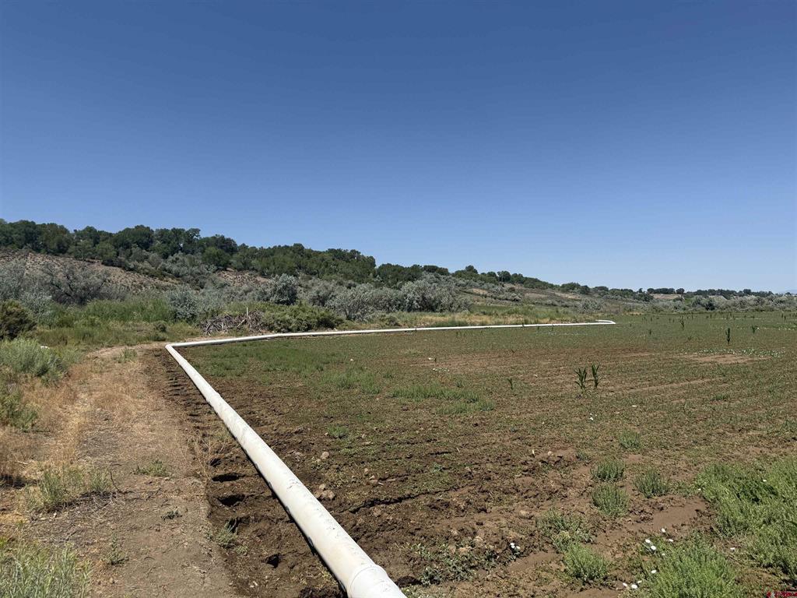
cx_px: 398
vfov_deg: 56.8
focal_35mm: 24
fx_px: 553
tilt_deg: +0.8
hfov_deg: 71.6
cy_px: 299
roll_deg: +0.2
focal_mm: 6.76
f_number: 1.78
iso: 80
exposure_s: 1/6711
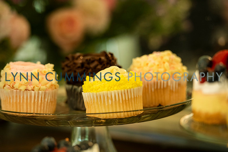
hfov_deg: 10.6
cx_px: 114
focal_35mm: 194
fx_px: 1230
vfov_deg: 7.1
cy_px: 76
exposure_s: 1/80
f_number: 3.2
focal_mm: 185
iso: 1000
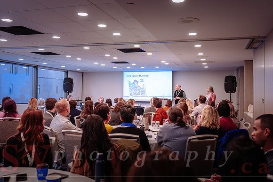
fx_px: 265
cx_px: 136
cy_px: 91
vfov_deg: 37.9
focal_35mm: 35
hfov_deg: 54.4
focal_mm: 35
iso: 1000
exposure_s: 1/200
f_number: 2.8
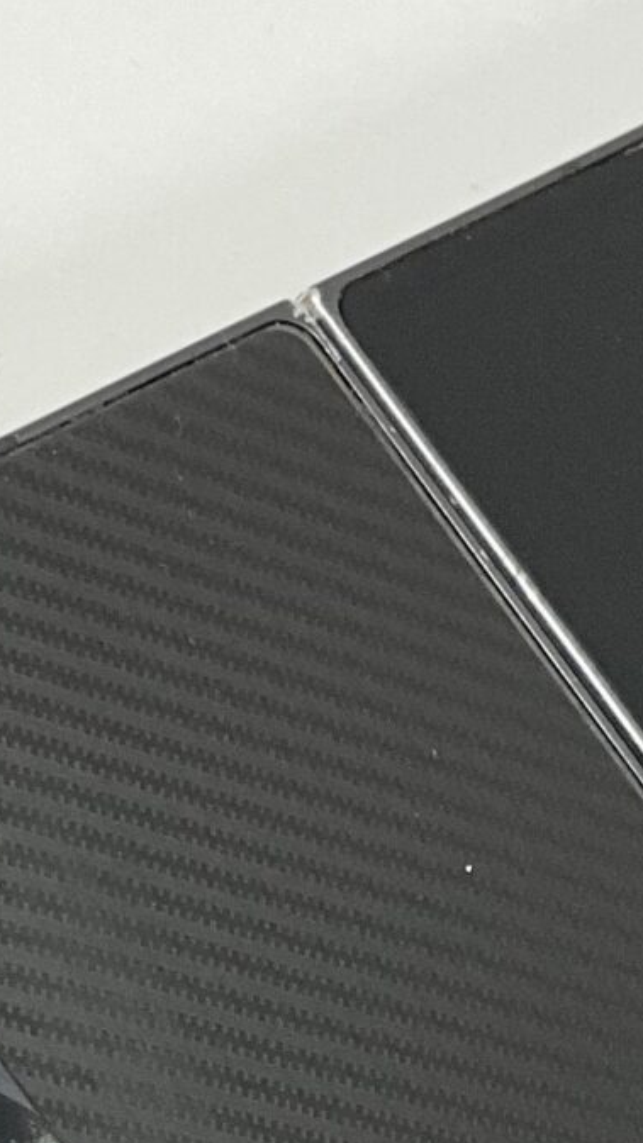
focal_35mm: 120
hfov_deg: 10.1
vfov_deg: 17.5
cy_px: 1109
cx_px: 302
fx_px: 3638
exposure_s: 1/60
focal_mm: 3
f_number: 1.8
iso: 32
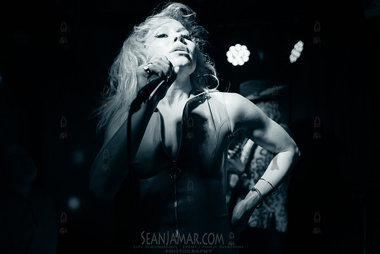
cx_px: 190
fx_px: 370
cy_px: 127
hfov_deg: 54.4
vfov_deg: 37.9
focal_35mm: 35
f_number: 3.2
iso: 4000
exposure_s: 1/500
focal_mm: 35
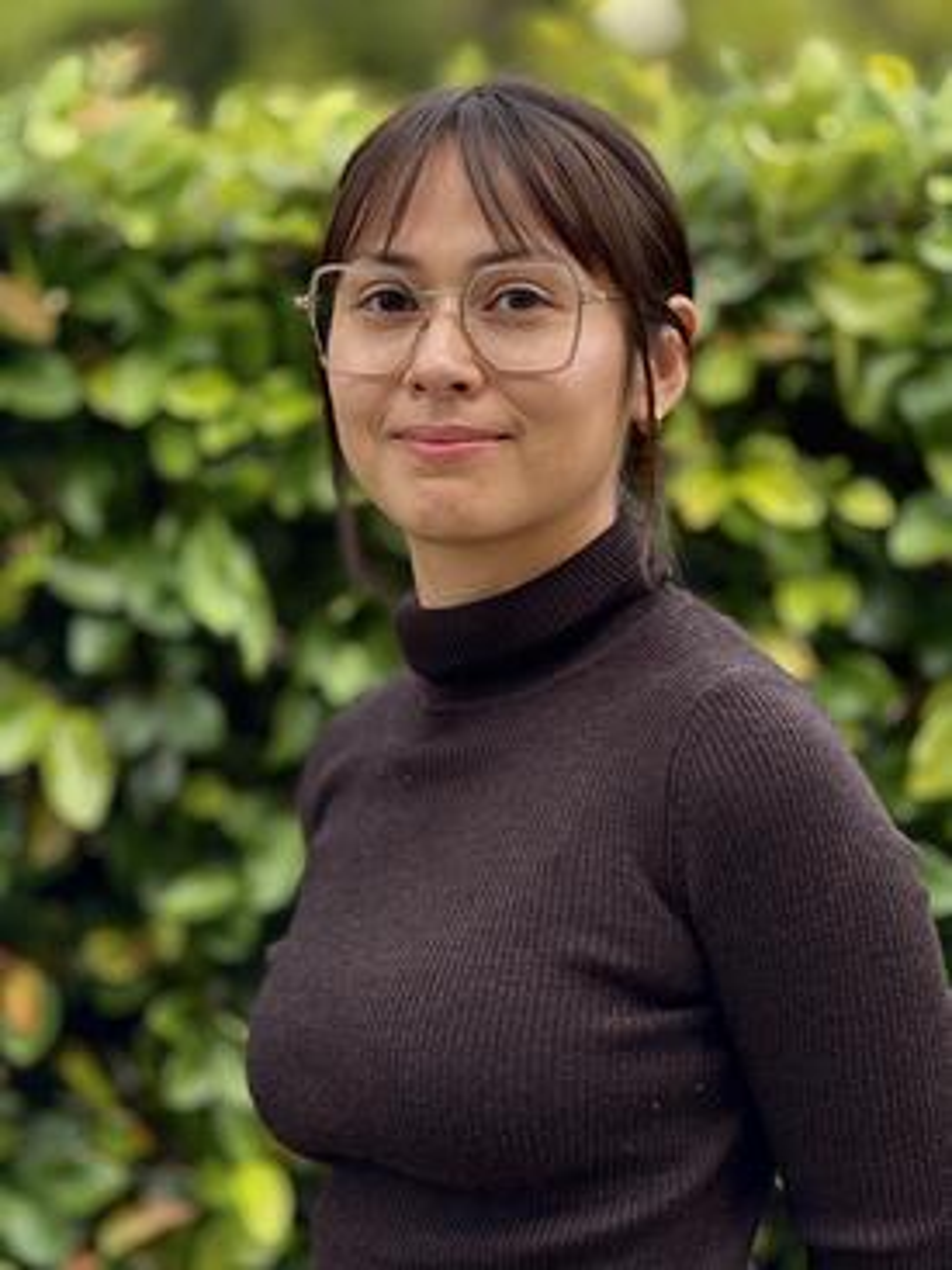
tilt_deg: -3.7
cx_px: 476
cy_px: 635
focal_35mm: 120
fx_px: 4403
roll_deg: +1.3
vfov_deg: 16.4
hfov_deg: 12.3
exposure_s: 1/381
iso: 50
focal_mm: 15.66
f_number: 2.8
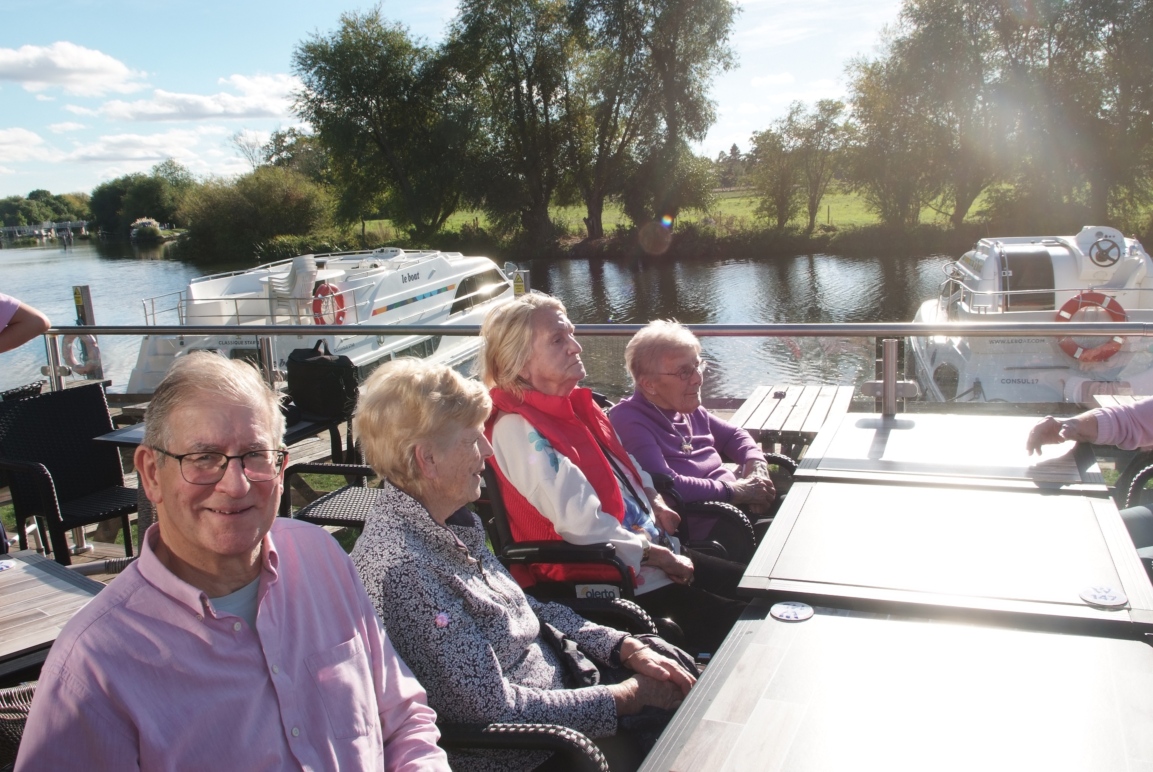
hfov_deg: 61.9
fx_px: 962
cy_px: 393
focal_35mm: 30
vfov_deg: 43.7
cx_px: 560
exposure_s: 1/125
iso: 200
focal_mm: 19
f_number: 11
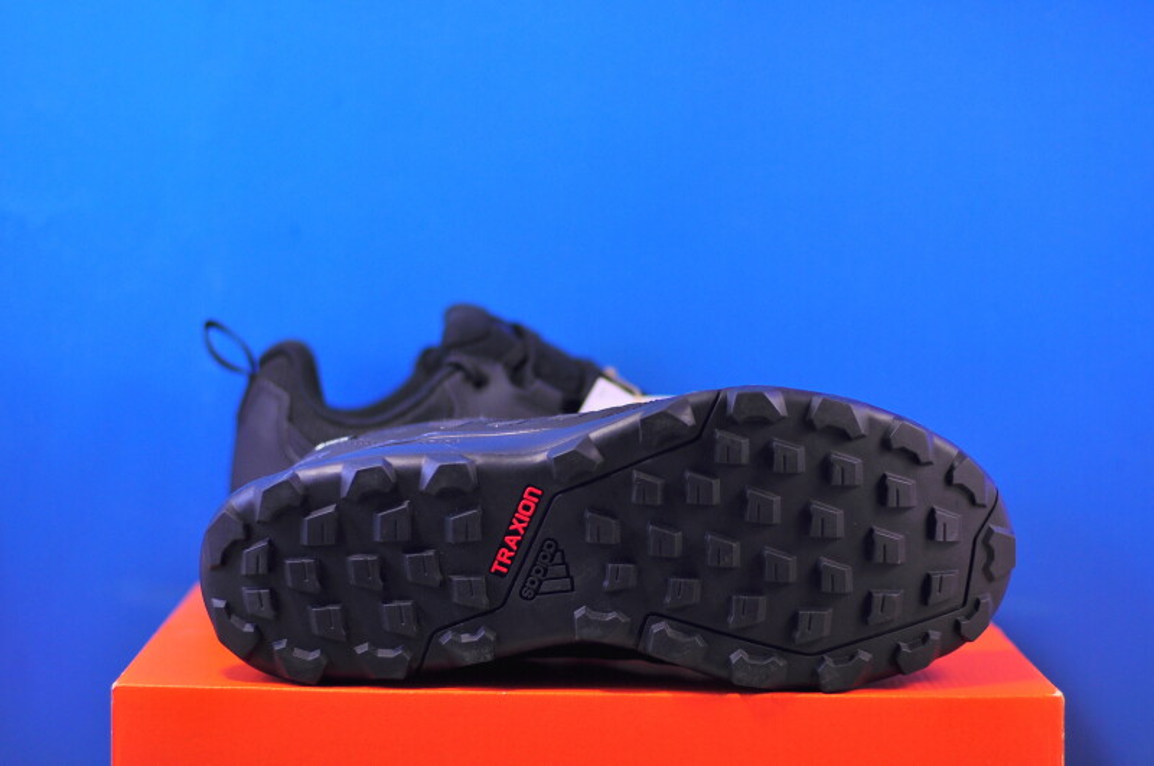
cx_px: 577
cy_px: 383
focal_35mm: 75
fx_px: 2401
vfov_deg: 18.1
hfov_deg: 27.0
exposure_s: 1/320
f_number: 2
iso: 250
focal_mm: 50
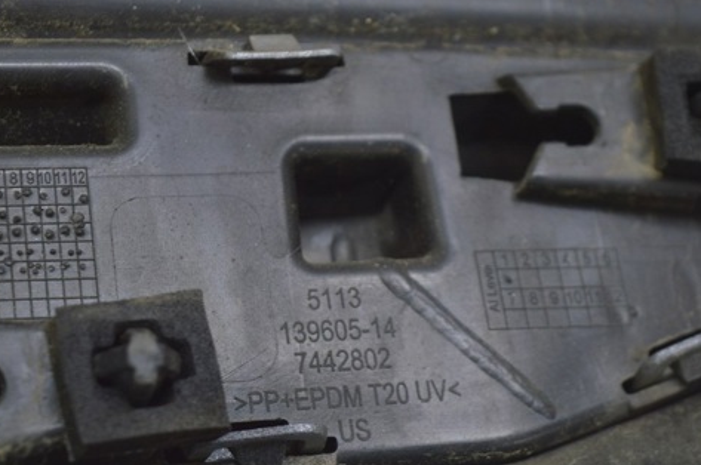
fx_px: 2172
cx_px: 336
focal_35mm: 112
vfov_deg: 12.2
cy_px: 244
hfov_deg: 18.3
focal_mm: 55
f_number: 5.6
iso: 400
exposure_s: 1/20
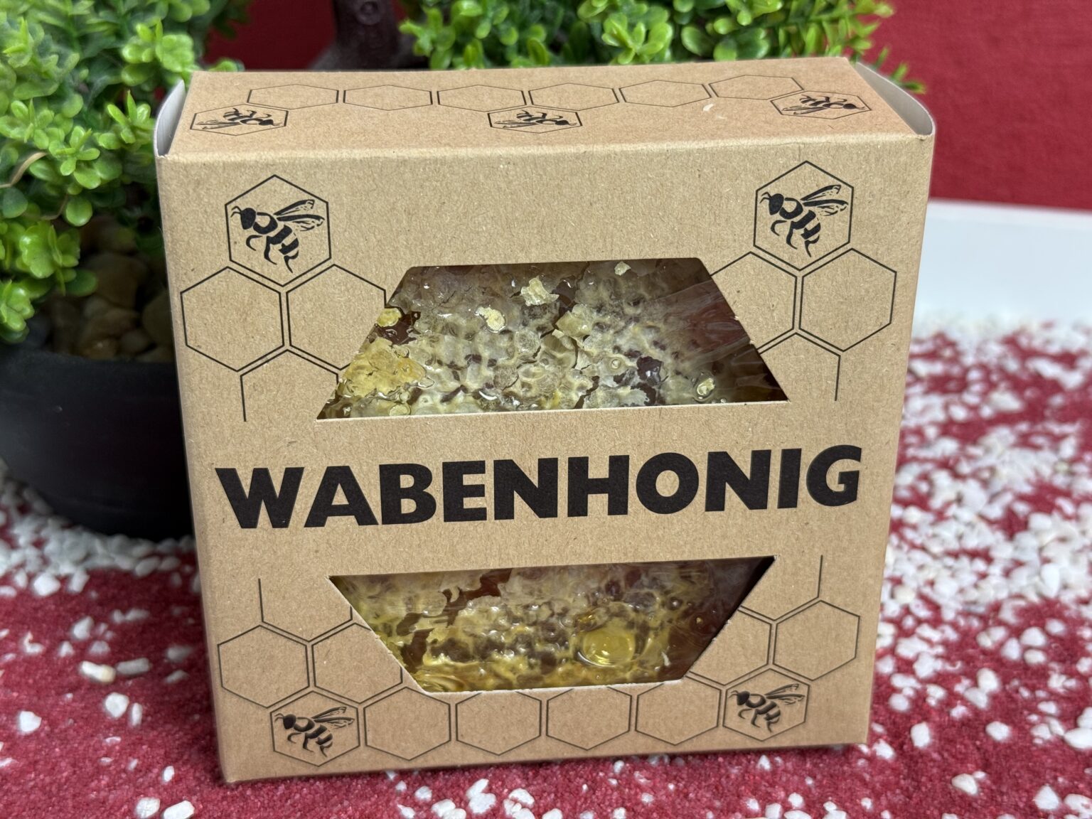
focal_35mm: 48
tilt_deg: -29.6
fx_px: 1514
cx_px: 546
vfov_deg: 30.3
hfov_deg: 39.7
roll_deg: +0.0
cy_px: 410
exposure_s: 1/50
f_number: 1.78
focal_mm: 6.76
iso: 80
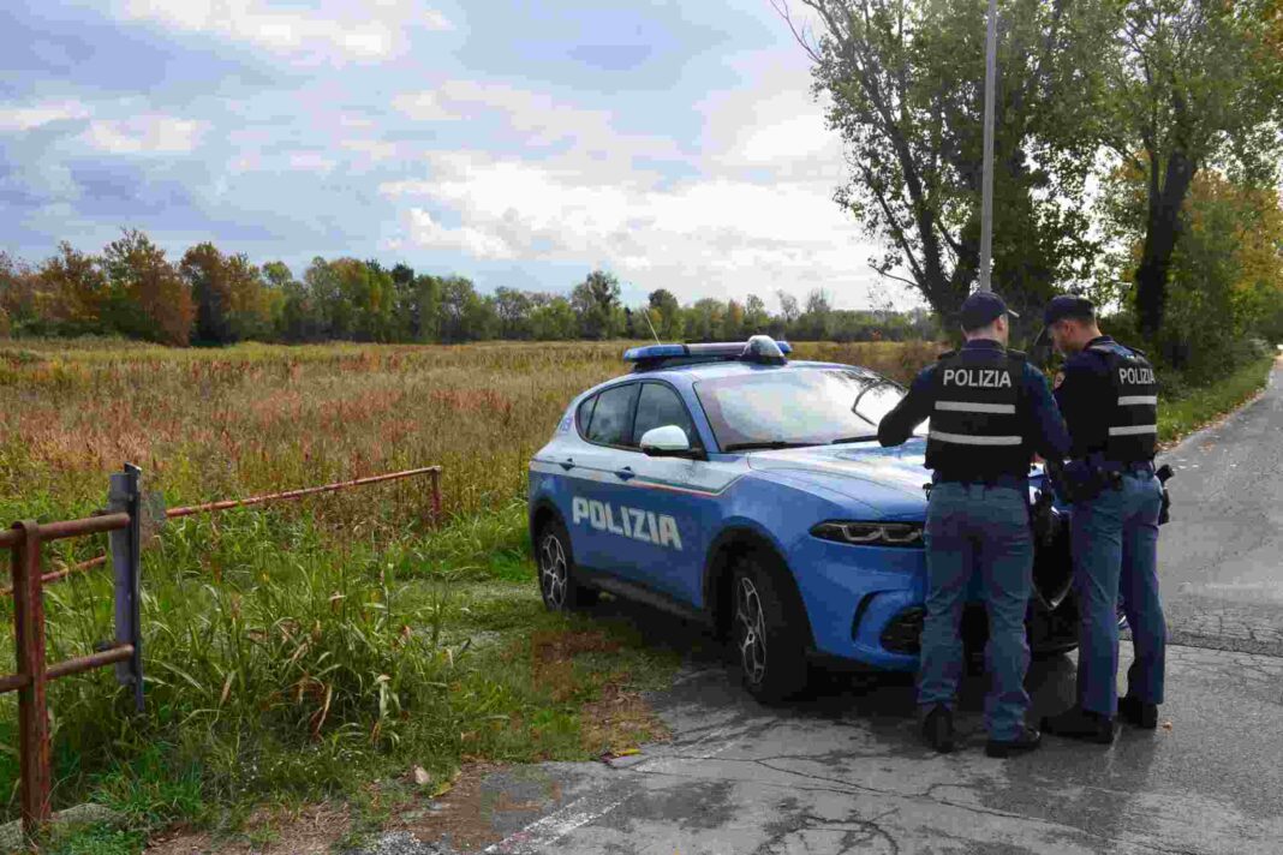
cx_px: 642
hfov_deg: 57.2
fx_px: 1176
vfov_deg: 40.0
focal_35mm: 33
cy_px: 428
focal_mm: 22
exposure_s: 1/125
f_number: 11
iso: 110
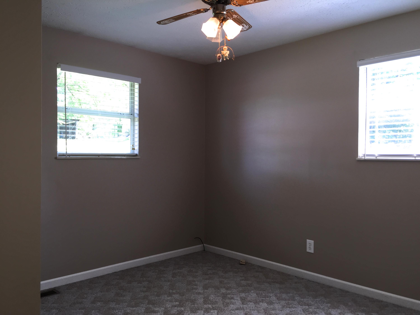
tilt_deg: -1.1
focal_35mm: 29
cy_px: 158
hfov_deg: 61.7
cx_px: 210
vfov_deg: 48.2
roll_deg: -0.5
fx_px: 352
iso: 32
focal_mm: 4.15
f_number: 2.2
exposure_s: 1/35
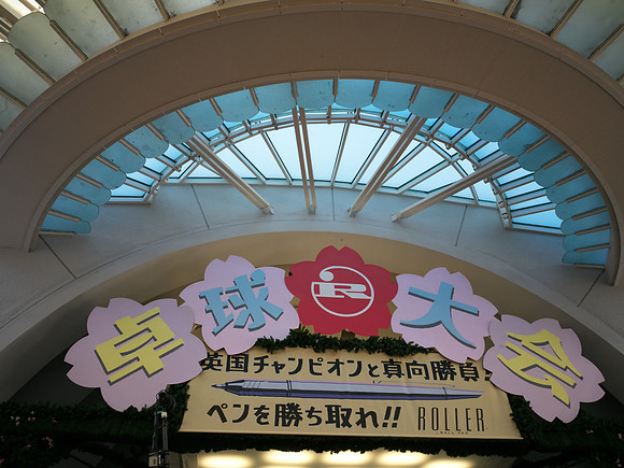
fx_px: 523
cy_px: 234
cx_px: 312
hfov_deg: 61.7
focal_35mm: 29
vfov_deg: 48.2
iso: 6400
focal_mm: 38
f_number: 18
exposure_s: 1/250
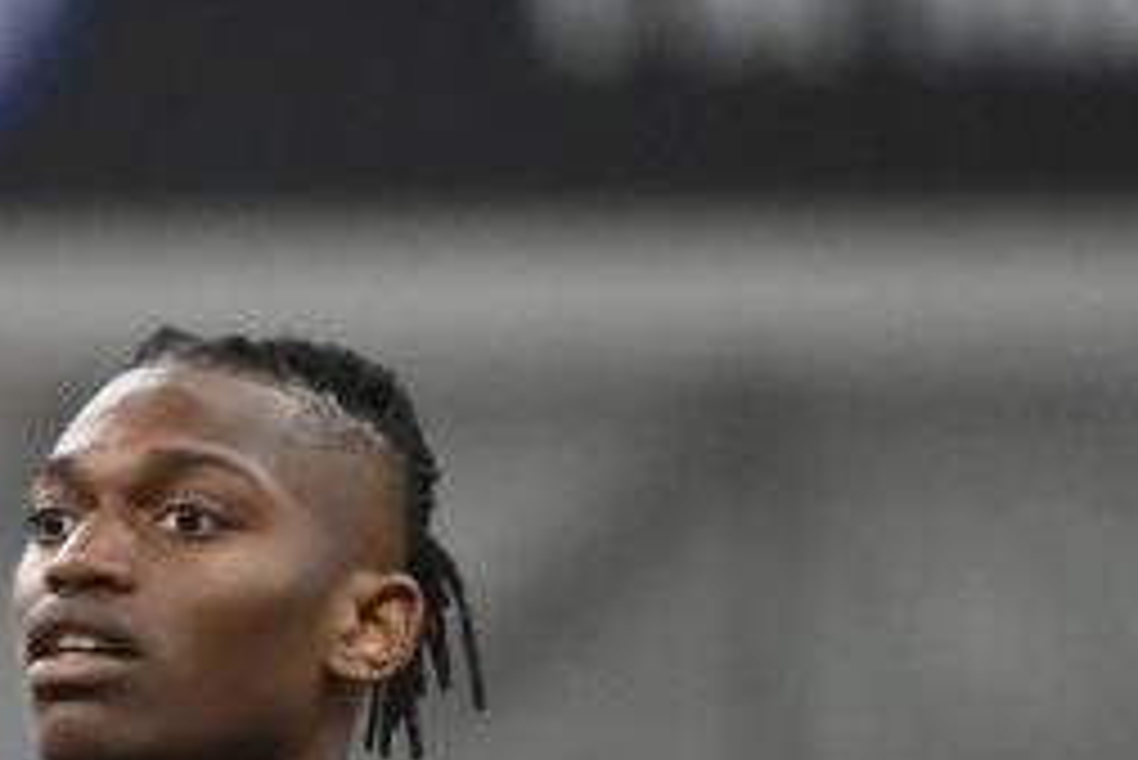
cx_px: -13
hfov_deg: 1.3
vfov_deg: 0.9
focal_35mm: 1535
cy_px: 1306
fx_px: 48549
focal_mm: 380
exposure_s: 1/1600
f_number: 4
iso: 2500
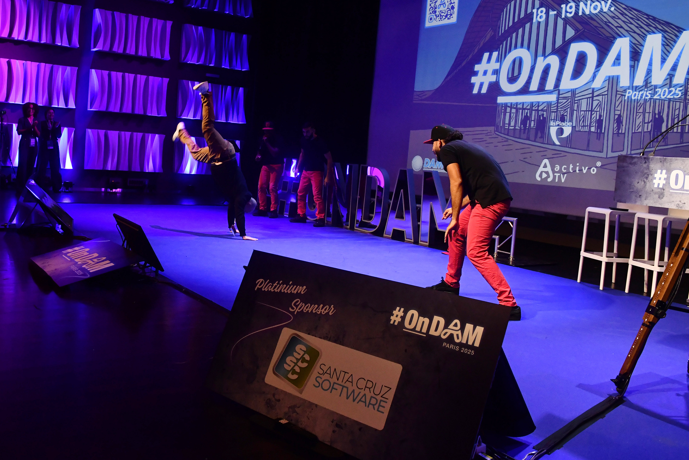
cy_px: 230
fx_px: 517
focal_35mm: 27
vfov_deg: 47.9
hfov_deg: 67.4
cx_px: 344
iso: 1600
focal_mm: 18
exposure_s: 1/125
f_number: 5.6
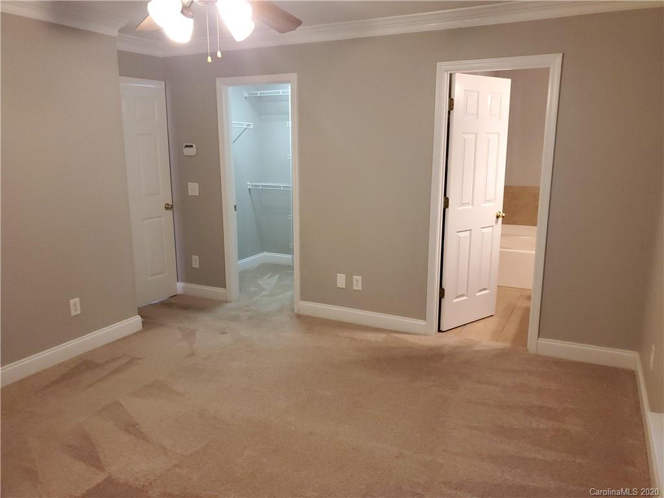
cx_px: 332
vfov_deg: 53.1
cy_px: 249
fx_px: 499
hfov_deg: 67.3
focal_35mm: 26
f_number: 1.5
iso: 320
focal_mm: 4.3
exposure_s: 1/60
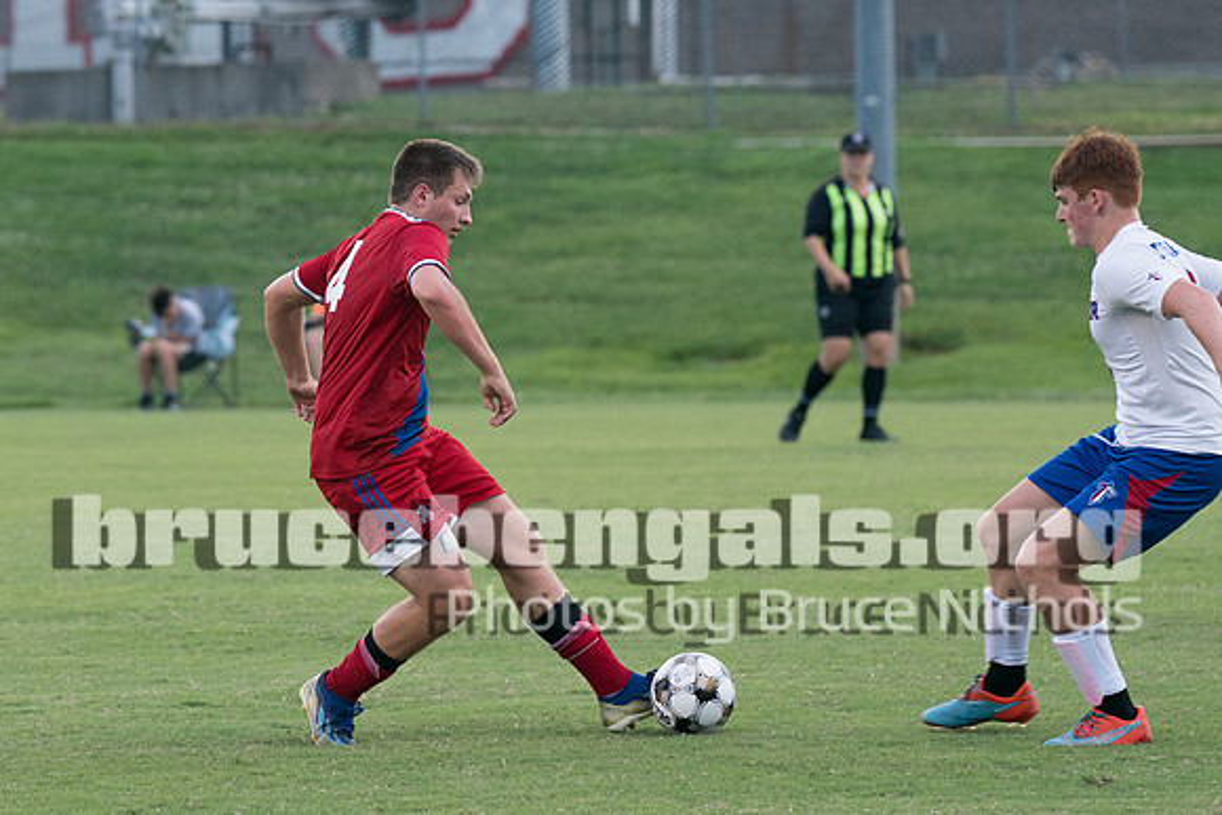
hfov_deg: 7.5
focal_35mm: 276
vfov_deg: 5.0
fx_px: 9357
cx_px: 364
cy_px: 333
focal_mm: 146
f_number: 4
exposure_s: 1/1250
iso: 1600
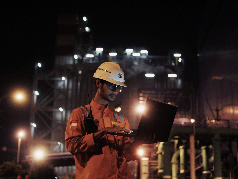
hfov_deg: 33.2
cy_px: 90
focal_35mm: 58
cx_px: 109
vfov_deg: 25.2
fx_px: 399
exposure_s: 1/200
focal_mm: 35
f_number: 2
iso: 800
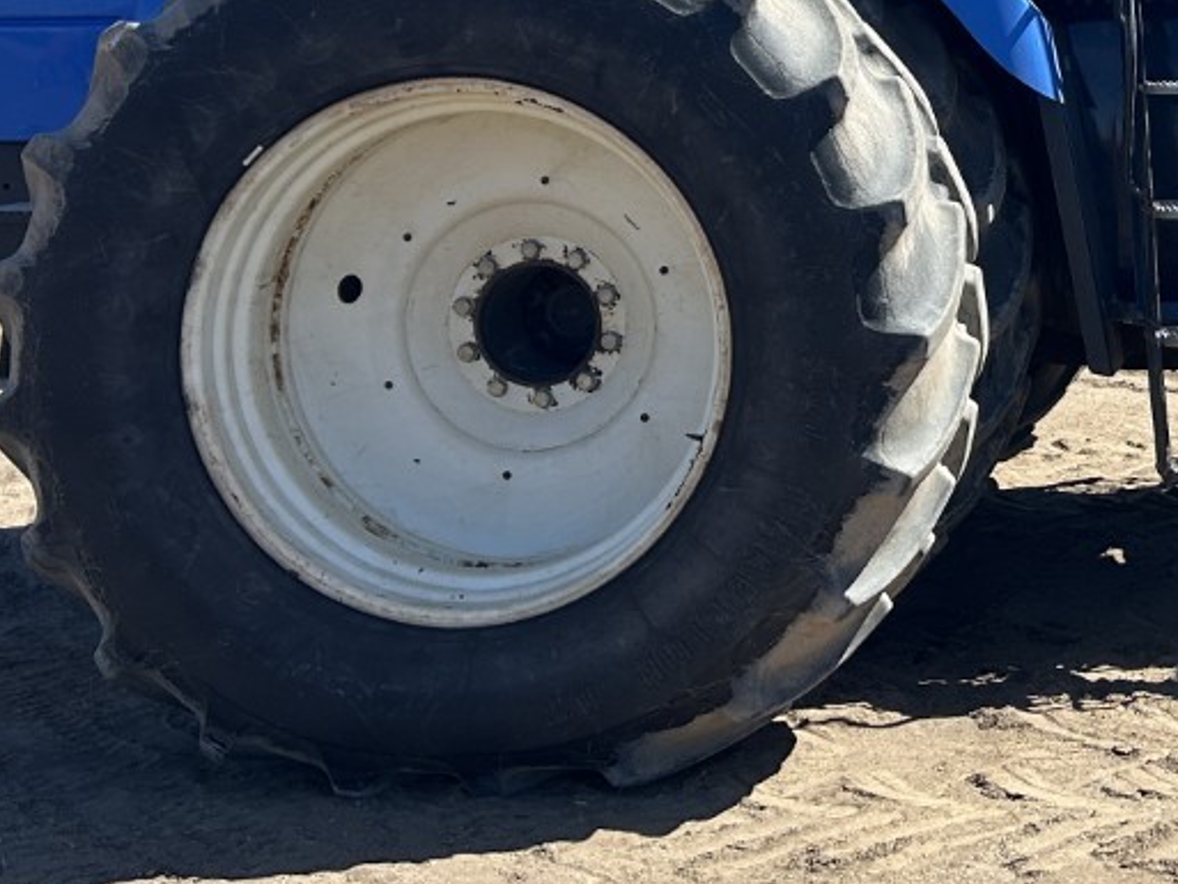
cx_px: 1302
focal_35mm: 73
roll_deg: +0.0
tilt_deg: -1.0
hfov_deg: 24.8
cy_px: 83
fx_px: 2485
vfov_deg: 19.8
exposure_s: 1/2994
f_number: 1.5
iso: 50
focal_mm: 5.7
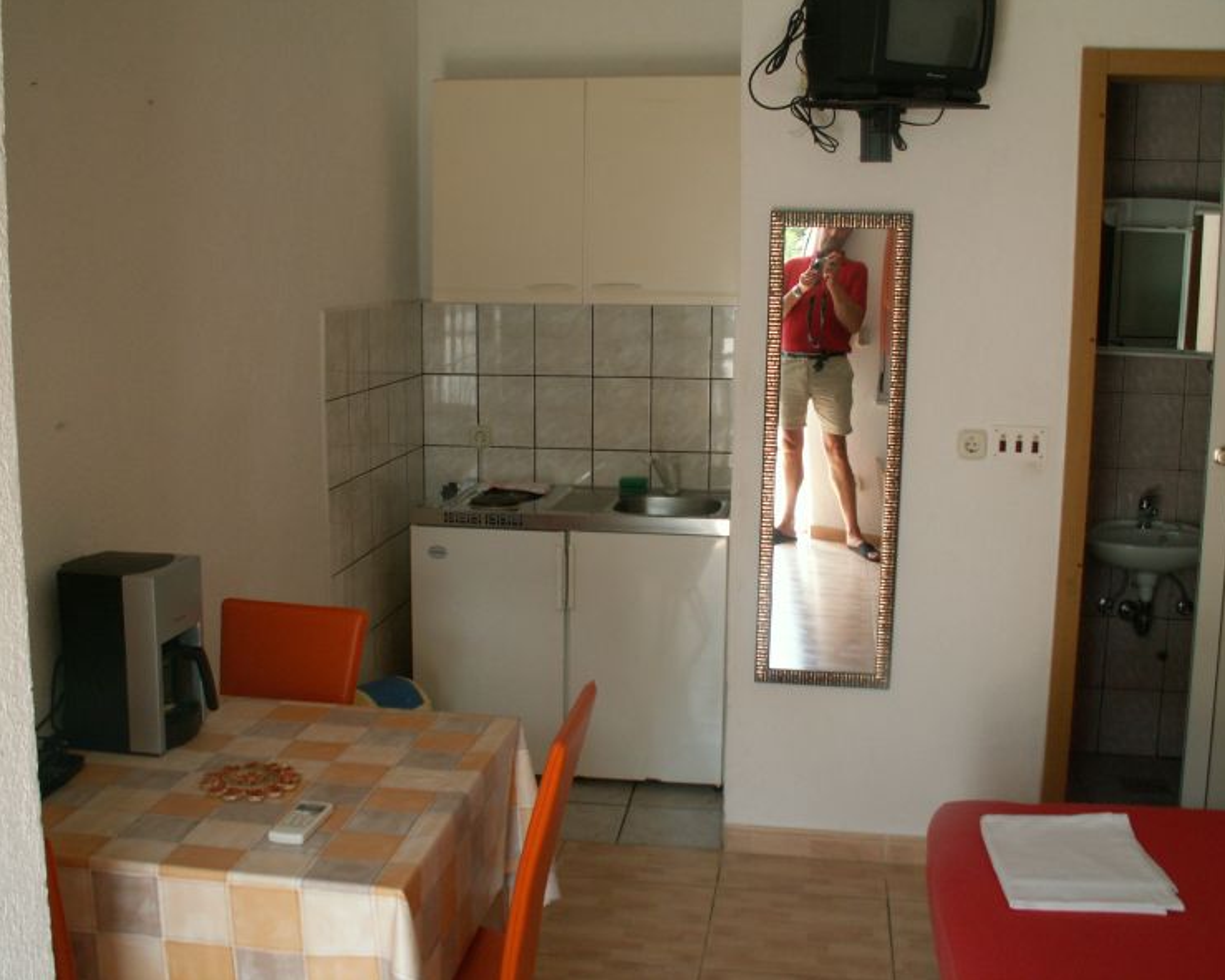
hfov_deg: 49.1
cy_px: 489
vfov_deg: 40.1
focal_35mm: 37
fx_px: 1341
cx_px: 595
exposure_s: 1/40
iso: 64
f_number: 2.8
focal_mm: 5.86
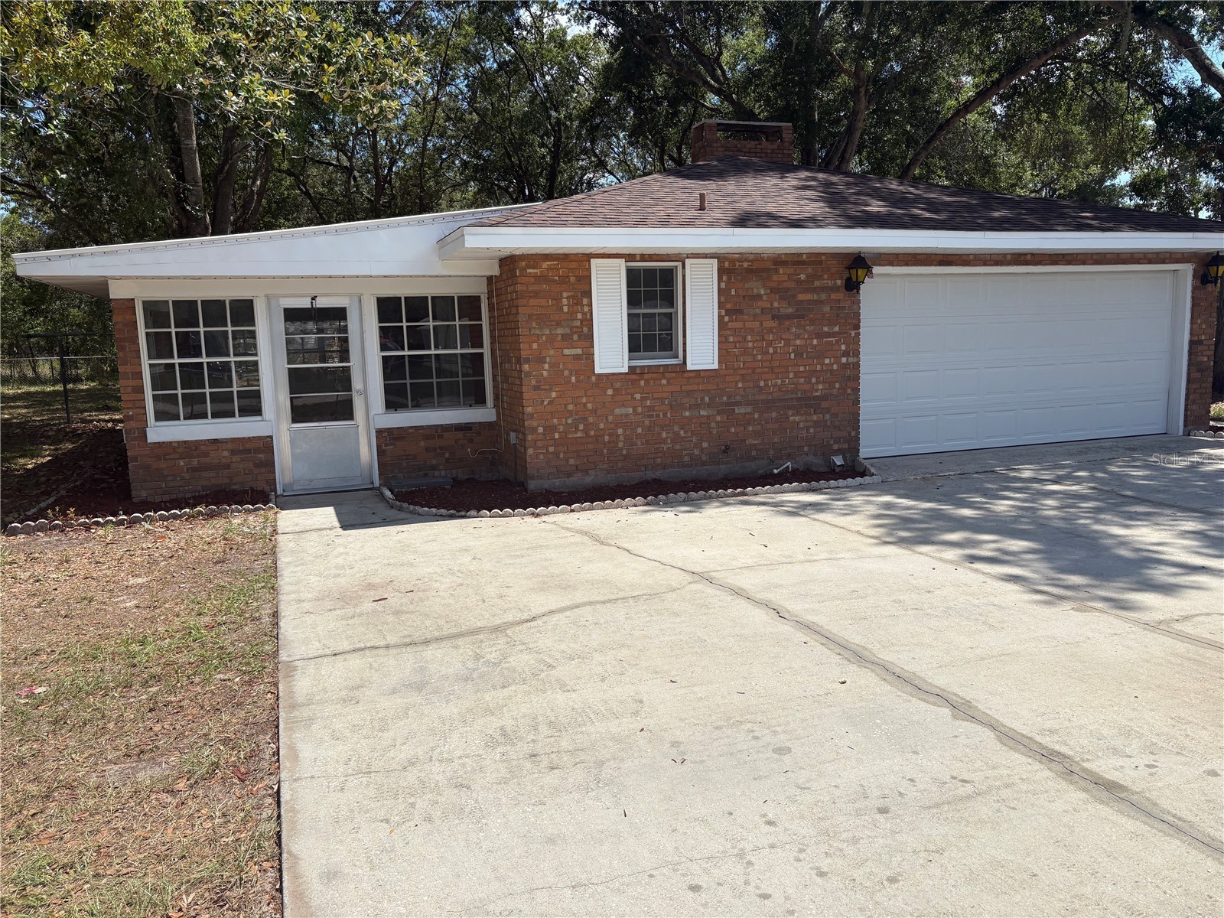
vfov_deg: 53.1
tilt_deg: -6.9
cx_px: 612
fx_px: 919
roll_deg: +2.2
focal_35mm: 26
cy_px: 459
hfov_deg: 67.3
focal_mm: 5.96
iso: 50
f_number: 1.6
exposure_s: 1/4950
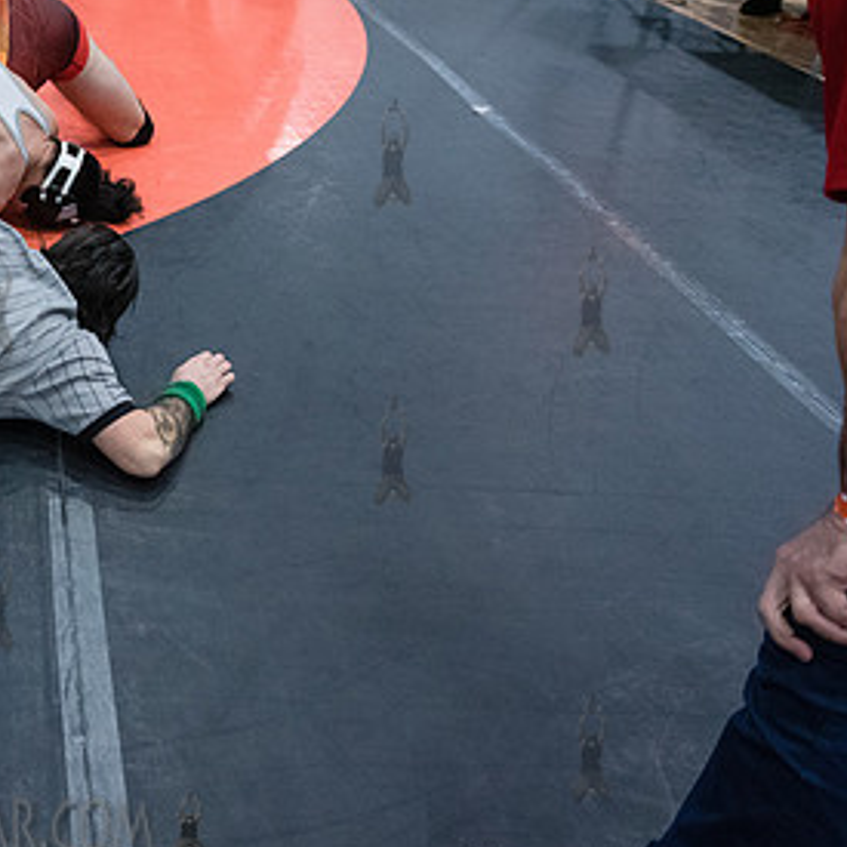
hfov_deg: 35.3
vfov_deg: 38.8
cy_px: 300
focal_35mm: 43
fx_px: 1190
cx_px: -6
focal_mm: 24
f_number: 3.2
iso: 8000
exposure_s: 1/500
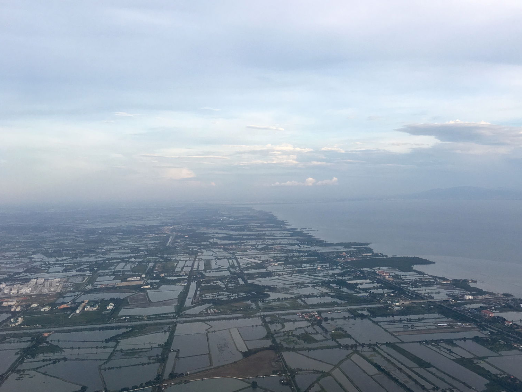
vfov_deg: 38.7
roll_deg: +0.9
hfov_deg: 49.6
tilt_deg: -0.6
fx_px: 558
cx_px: 326
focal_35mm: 37
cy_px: 189
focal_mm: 4.15
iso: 25
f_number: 2.2
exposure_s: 1/300
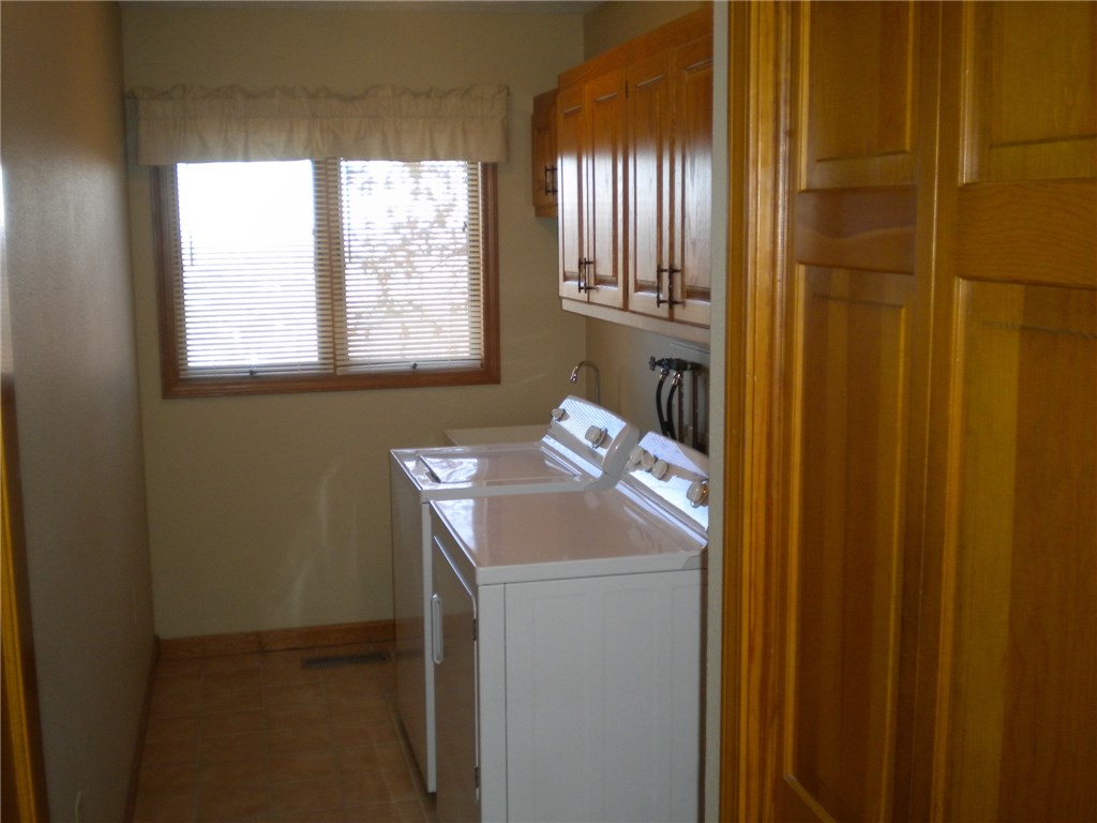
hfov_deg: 45.8
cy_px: 412
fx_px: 1299
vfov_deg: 35.1
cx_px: 548
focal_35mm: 41
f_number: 3.5
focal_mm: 7.4
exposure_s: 1/61.4
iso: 213
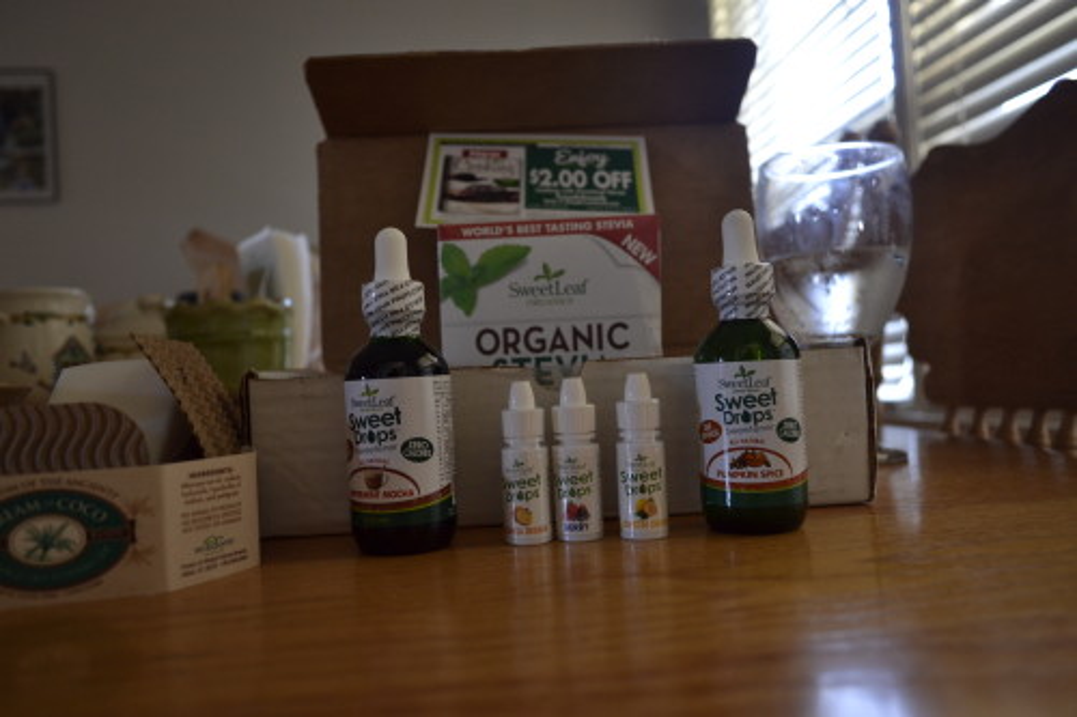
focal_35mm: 27
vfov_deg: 47.9
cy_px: 358
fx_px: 807
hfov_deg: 67.4
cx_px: 538
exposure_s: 1/15
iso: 560
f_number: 3.5
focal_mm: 18
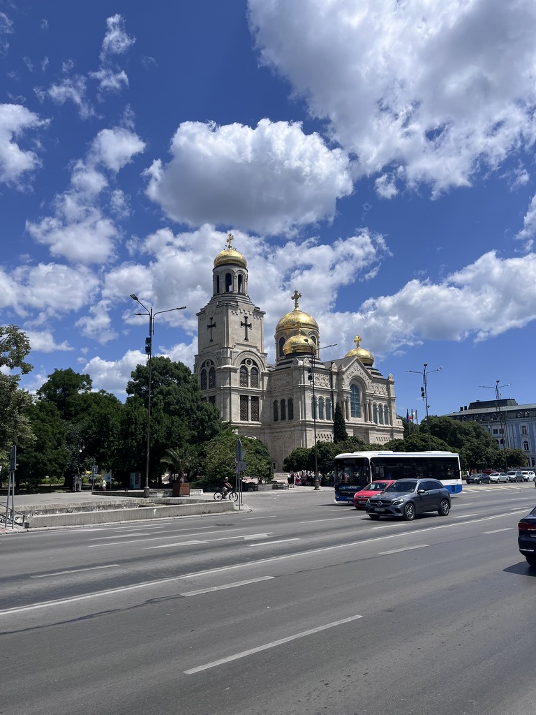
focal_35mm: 26
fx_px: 537
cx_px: 268
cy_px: 358
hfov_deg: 53.1
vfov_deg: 67.3
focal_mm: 5.1
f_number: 1.6
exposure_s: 1/7353
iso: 50
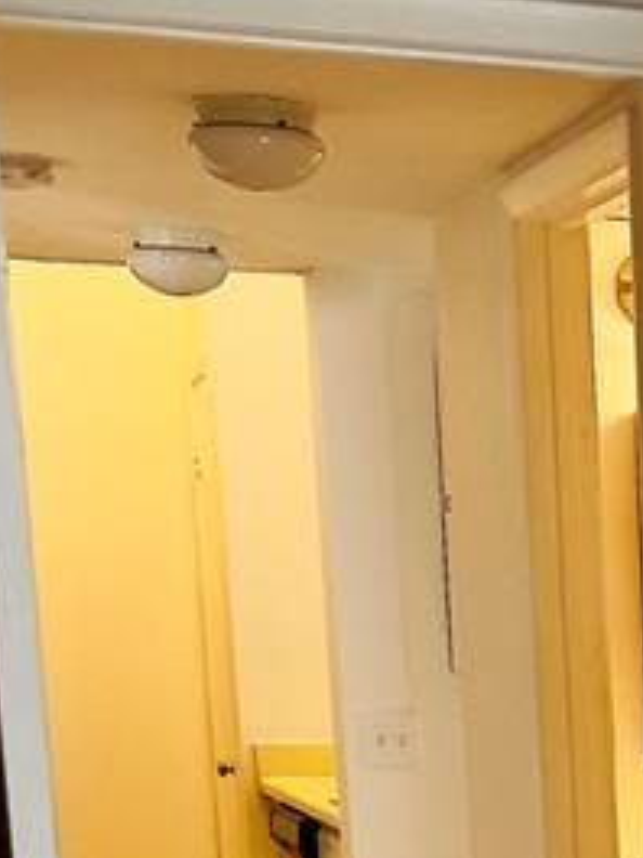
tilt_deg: -13.8
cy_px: 1271
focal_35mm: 118
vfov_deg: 15.5
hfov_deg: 11.3
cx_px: 1315
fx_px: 2923
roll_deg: -1.9
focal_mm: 5.7
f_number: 1.5
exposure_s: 1/120
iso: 125
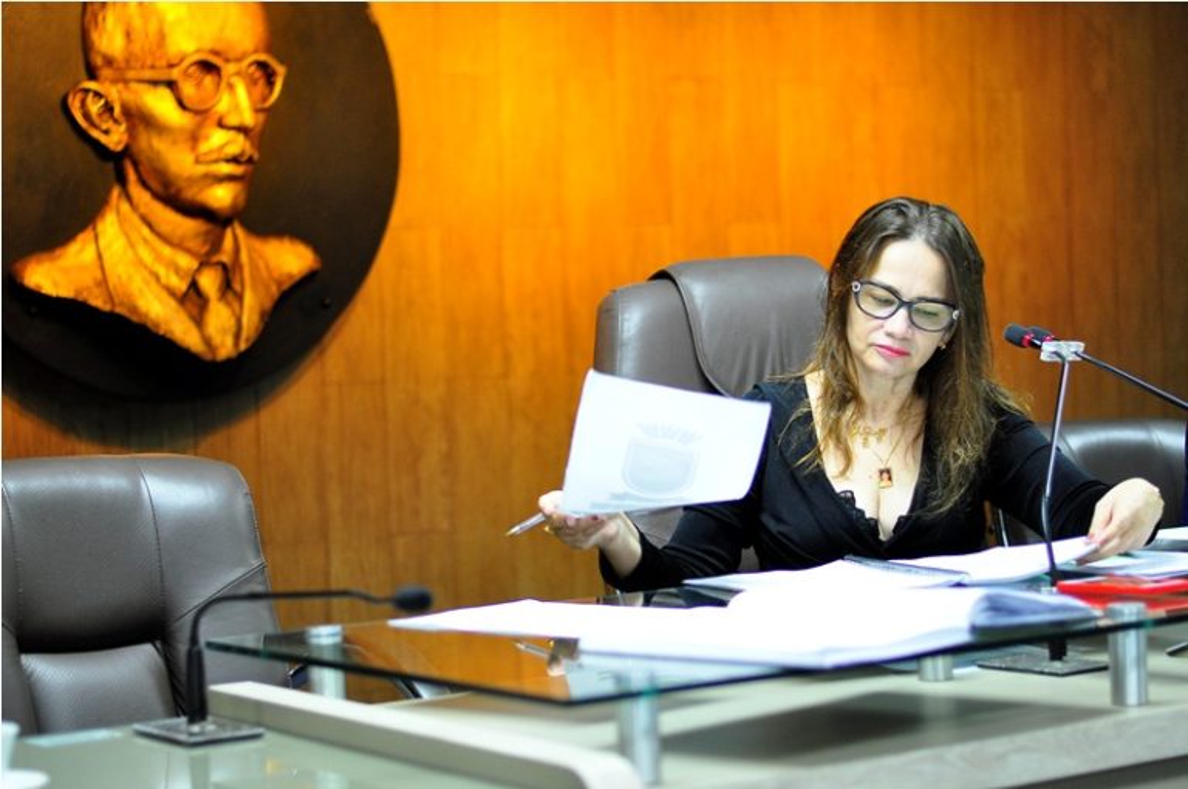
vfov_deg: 18.1
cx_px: 594
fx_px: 2472
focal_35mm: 75
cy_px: 394
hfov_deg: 27.0
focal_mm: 50
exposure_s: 1/125
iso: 640
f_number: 1.8
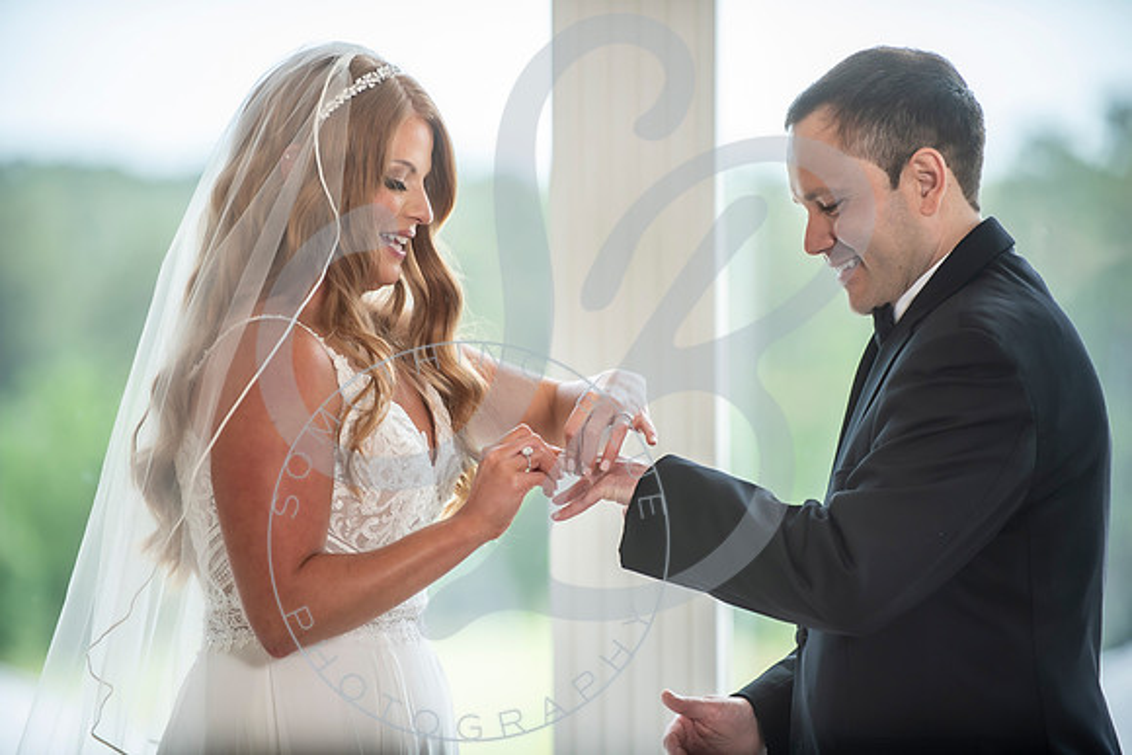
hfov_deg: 10.3
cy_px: 378
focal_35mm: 200
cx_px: 566
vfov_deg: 6.9
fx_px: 6290
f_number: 2.8
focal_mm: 200
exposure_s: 1/250
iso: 250
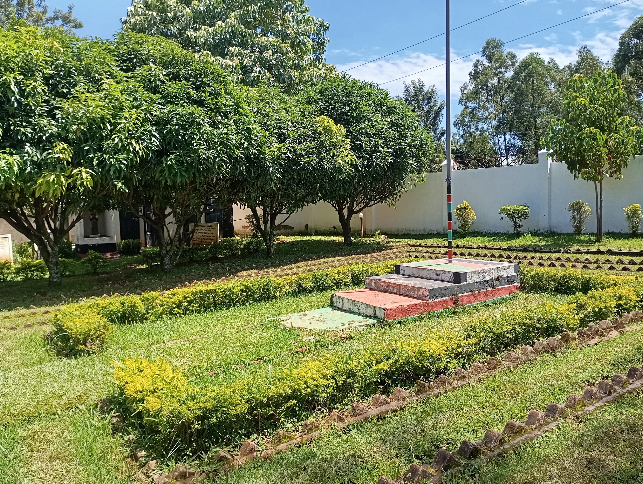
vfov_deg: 49.9
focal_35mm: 28
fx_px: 521
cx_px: 322
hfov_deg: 63.4
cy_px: 242
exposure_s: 1/265
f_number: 1.8
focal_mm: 4.27
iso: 103
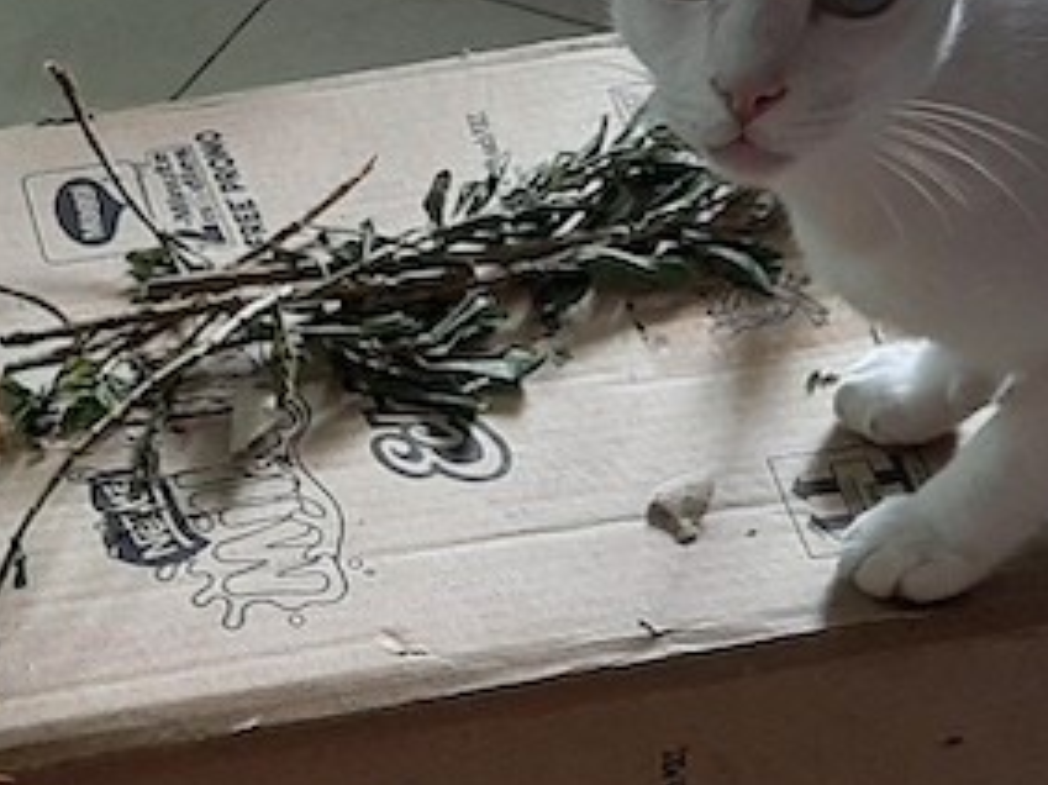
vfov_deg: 16.0
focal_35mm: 92
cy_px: 563
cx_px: 385
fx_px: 2784
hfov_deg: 21.3
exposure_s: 1/50
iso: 200
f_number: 1.7
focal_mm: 3.93
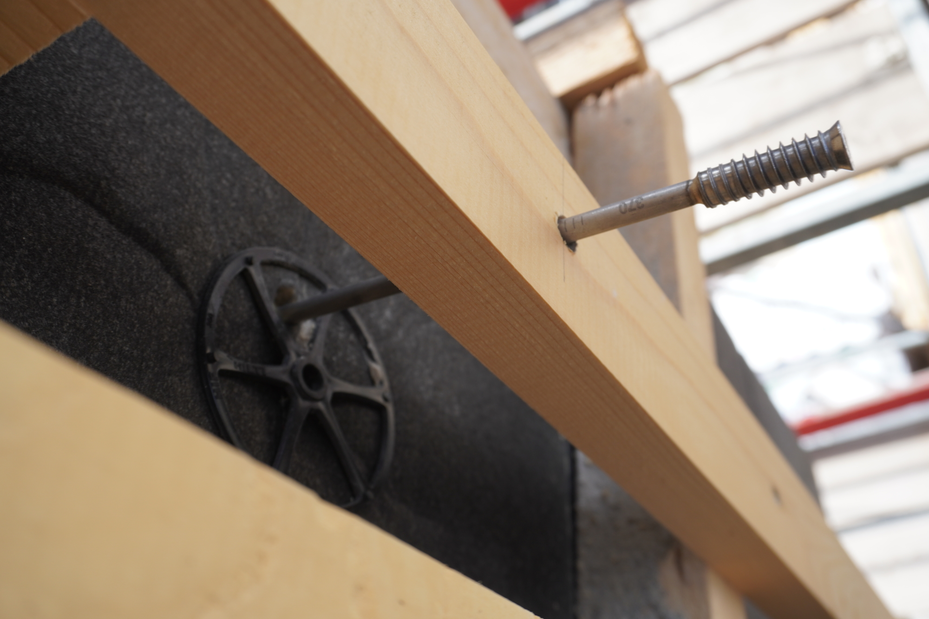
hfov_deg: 57.2
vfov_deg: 40.0
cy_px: 310
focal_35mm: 33
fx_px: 851
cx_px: 464
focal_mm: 22
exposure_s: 1/80
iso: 100
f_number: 6.3
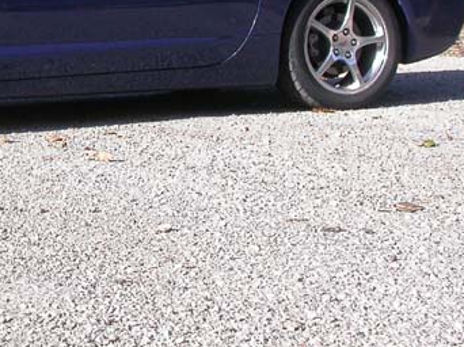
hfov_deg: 21.2
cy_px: -11
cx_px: -3
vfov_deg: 16.2
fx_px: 1192
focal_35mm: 89
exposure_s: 1/255
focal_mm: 7.85
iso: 100
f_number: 6
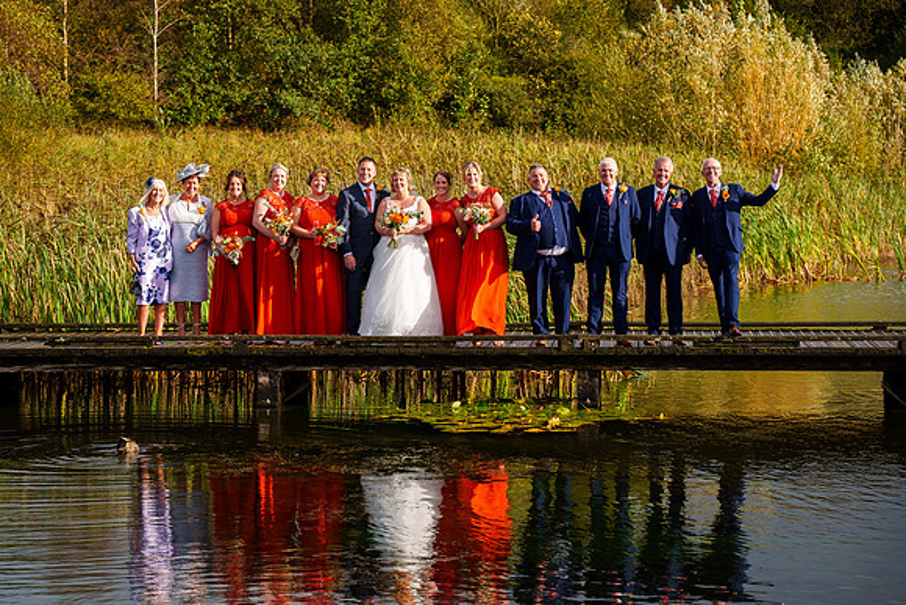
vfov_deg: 13.4
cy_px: 199
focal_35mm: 102
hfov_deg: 20.0
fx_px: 2572
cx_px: 411
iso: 250
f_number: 4.5
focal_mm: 75
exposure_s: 1/1250
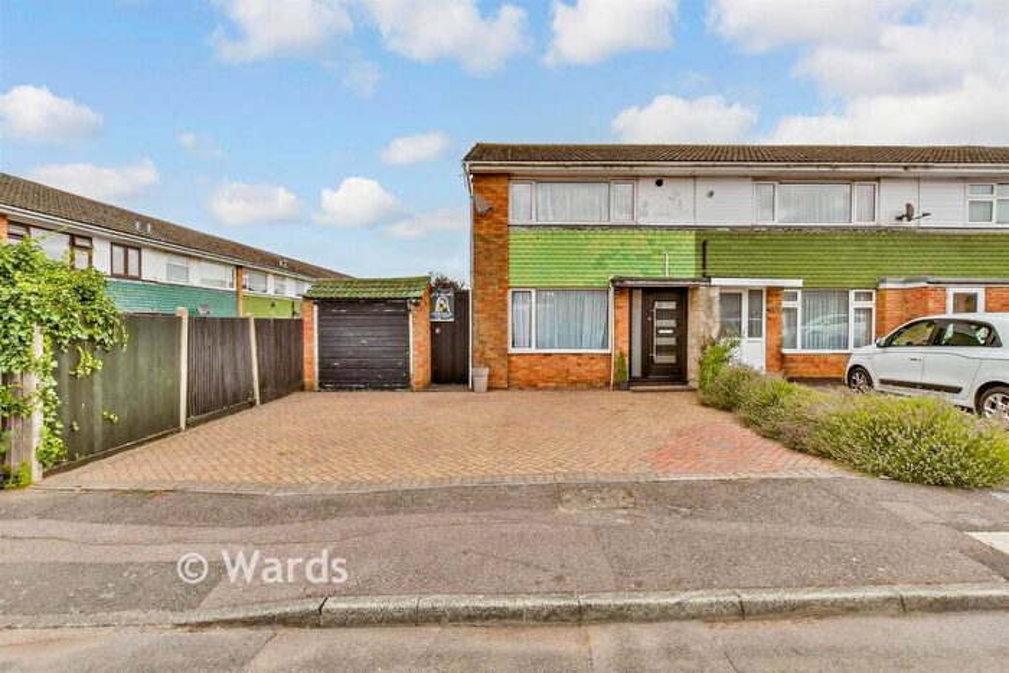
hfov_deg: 100.4
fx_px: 420
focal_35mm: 15
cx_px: 504
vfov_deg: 77.4
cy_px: 336
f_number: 10
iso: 500
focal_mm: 10
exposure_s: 1/400
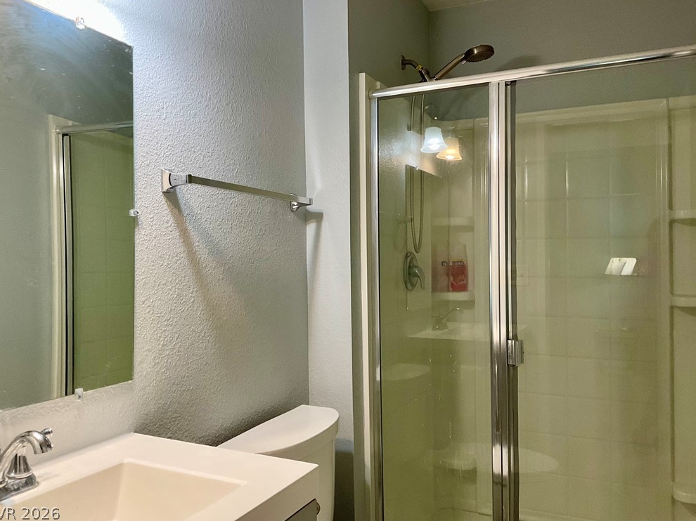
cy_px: 255
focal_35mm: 30
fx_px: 603
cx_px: 342
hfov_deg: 60.0
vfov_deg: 46.8
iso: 100
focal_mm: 3
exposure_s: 1/60
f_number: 1.8
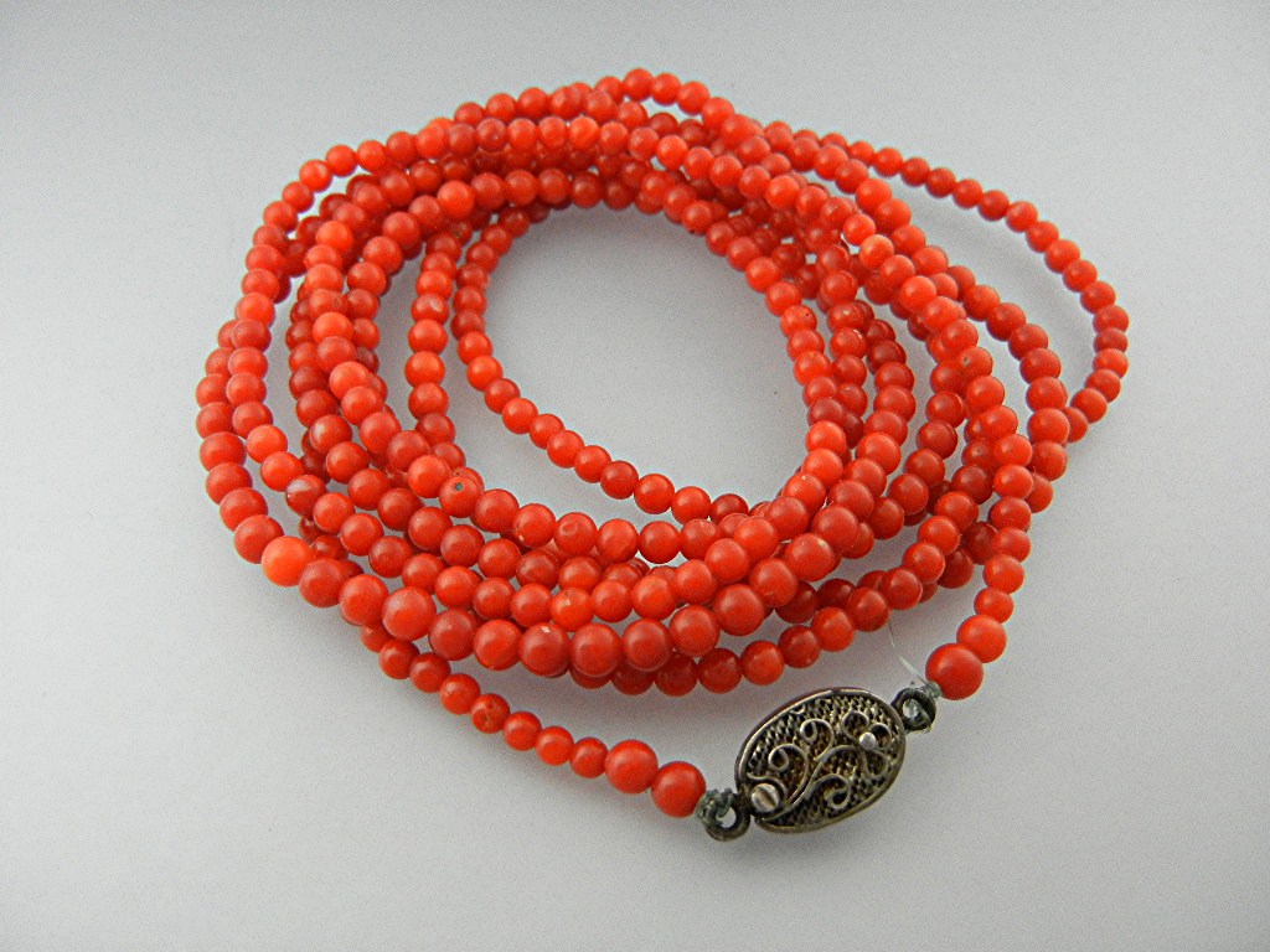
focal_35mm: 34
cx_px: 635
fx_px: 1247
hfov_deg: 54.0
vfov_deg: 41.8
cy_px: 476
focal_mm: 6.2
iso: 400
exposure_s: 1/50
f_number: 3.6
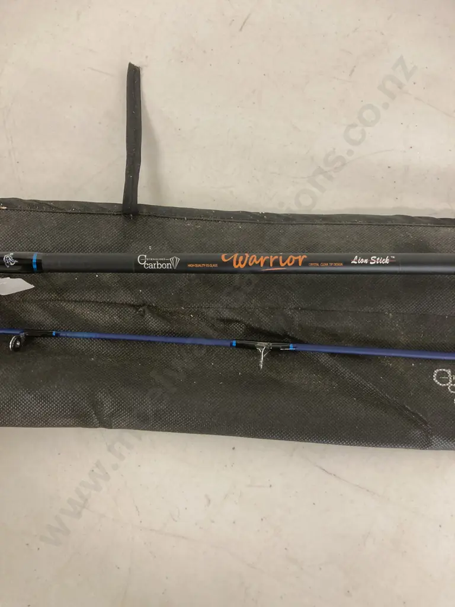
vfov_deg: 63.4
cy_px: 304
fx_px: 491
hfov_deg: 49.7
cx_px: 228
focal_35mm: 28
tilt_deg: -81.6
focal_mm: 3.99
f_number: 1.8
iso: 200
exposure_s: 1/50
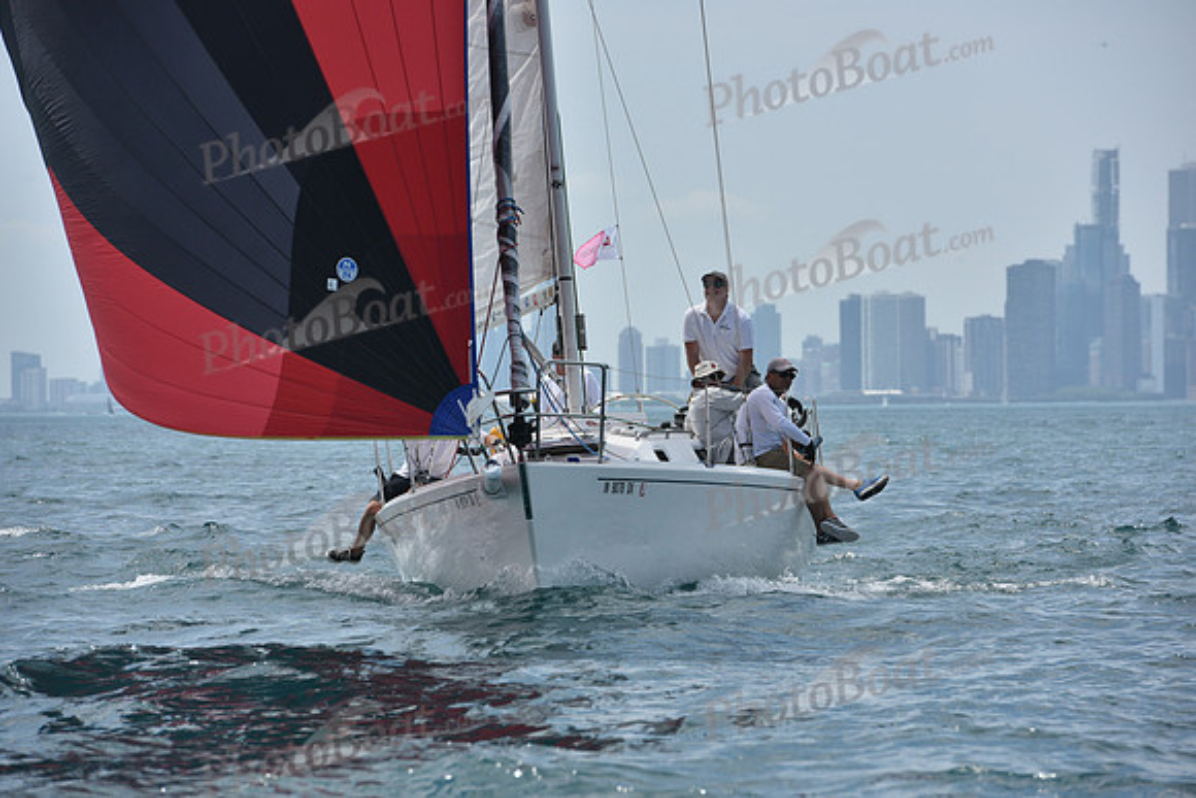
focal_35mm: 200
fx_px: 6646
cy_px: 399
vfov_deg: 6.9
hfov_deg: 10.3
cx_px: 598
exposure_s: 1/1250
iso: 250
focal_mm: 200
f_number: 8
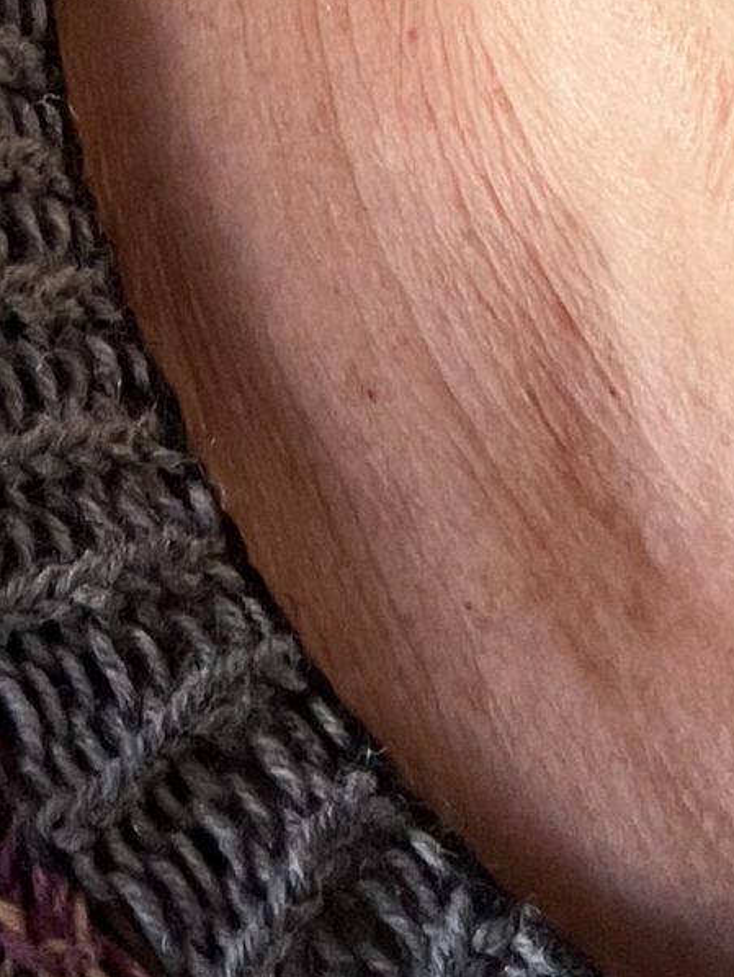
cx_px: 367
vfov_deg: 12.4
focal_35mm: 137
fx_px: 3871
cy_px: -1082
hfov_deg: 10.8
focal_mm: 2.87
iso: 100
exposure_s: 1/60
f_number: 2.2
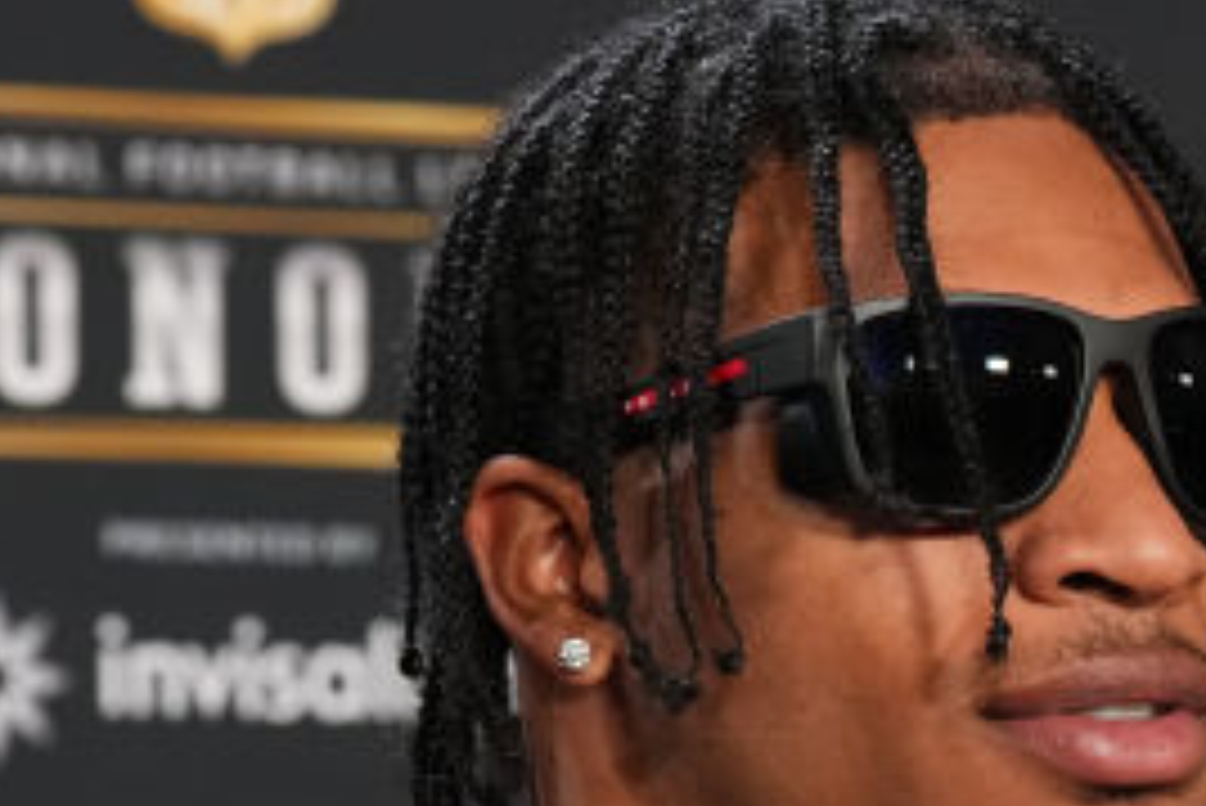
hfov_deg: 6.6
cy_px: 1105
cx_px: 1454
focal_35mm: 309
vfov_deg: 4.4
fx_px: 10357
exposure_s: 1/160
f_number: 4.5
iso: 3200
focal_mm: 81
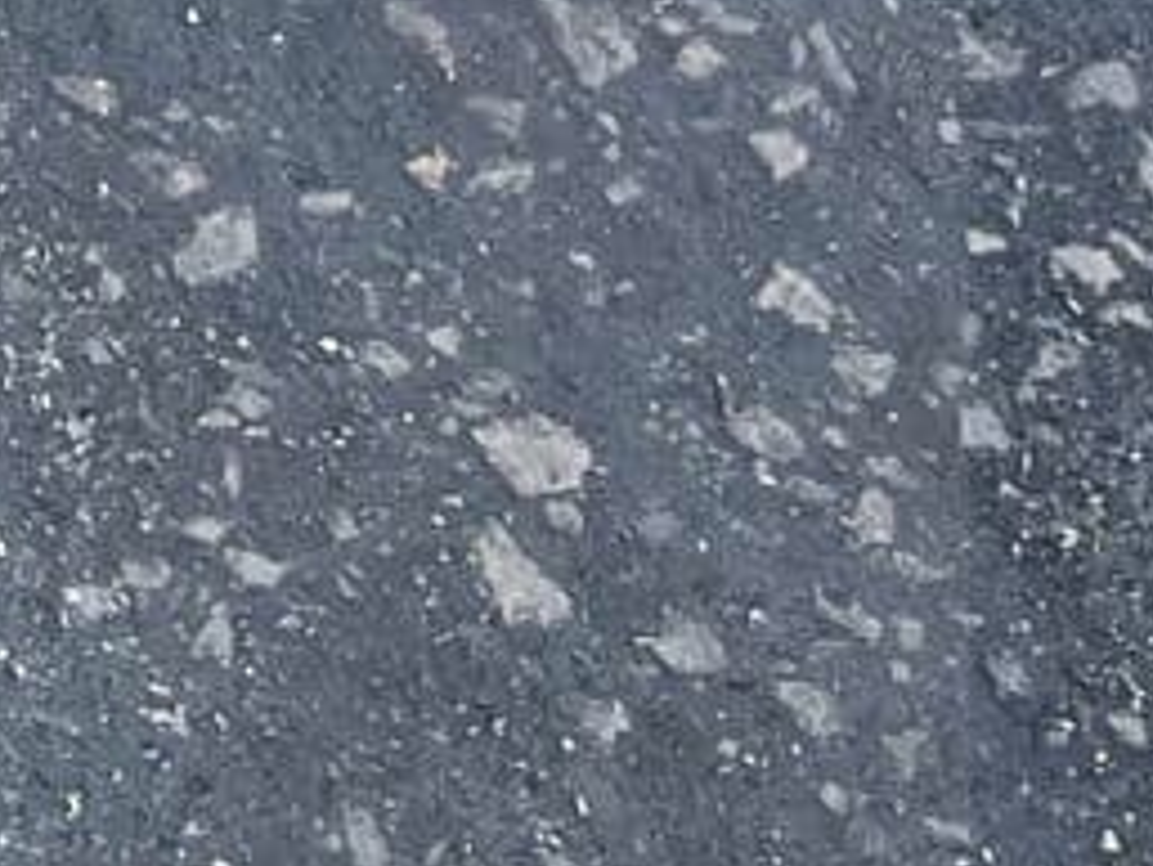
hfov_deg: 8.0
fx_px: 6898
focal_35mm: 207
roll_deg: +1.7
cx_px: -2476
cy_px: -2320
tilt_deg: -36.5
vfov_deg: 6.2
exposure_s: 1/340
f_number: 1.6
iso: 50
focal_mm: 5.1
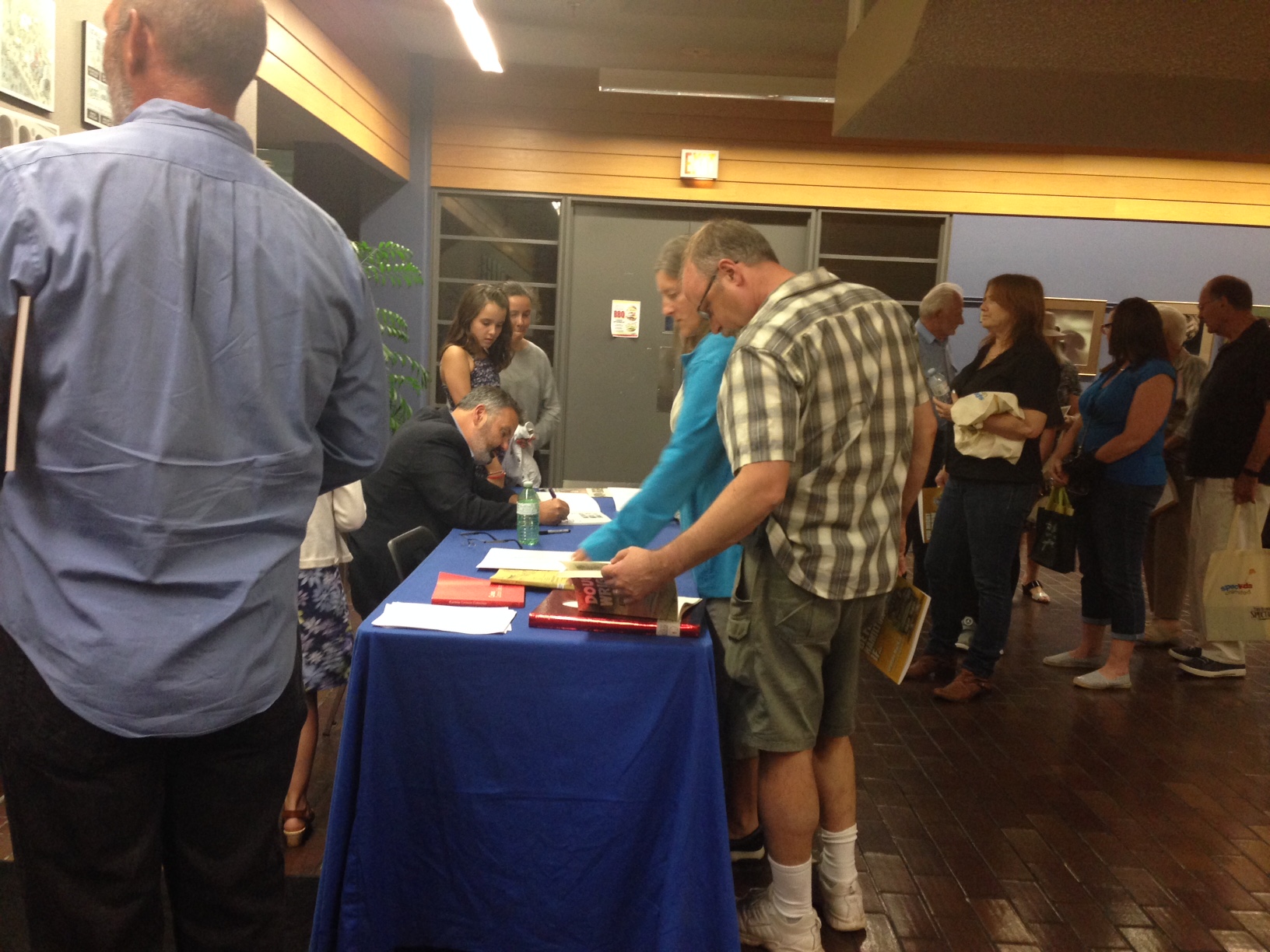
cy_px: 476
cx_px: 635
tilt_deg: -8.3
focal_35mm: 33
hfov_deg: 55.4
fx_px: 1211
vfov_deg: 42.9
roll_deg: -2.2
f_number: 2.4
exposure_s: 1/20
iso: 200
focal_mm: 4.12
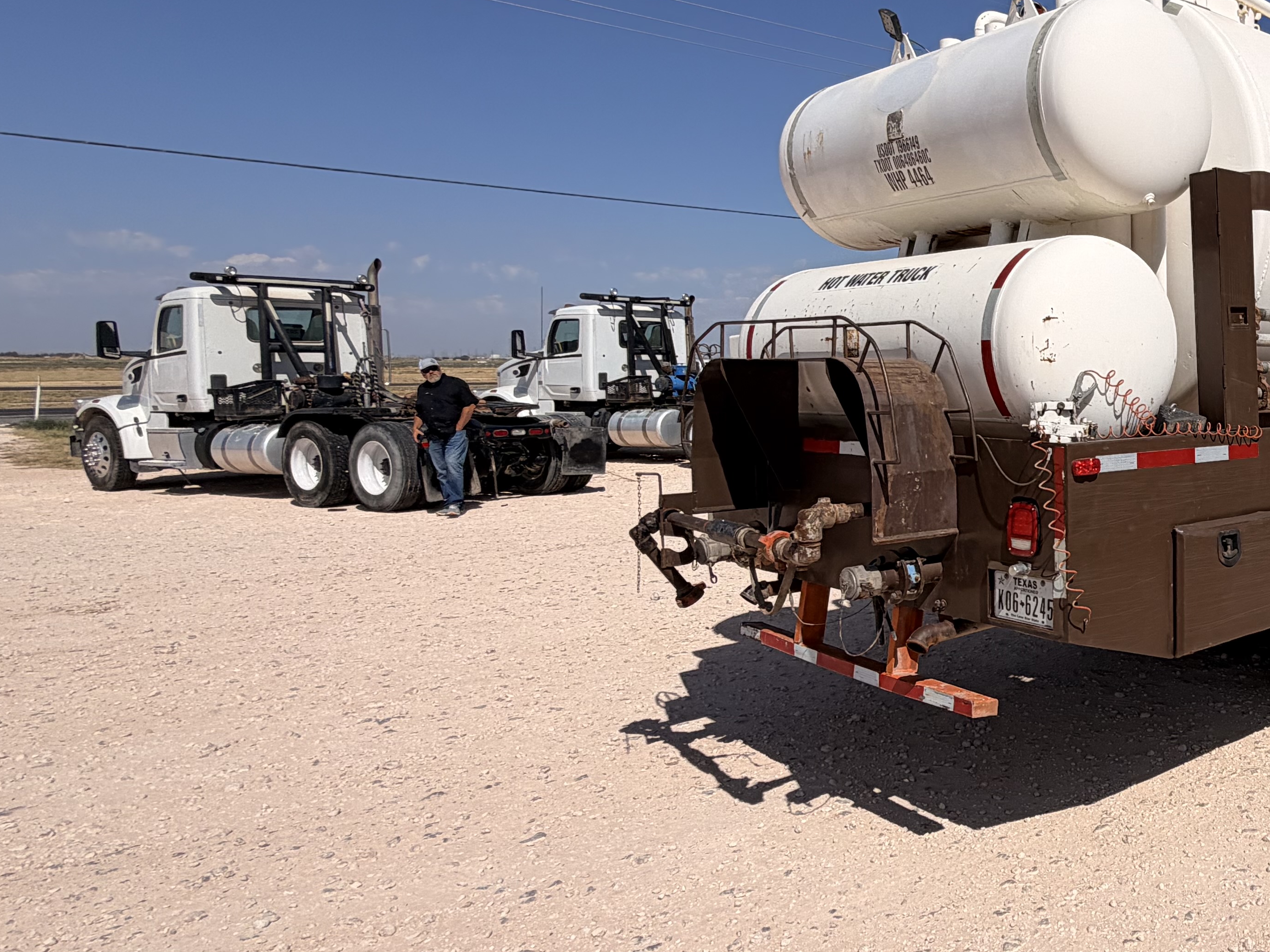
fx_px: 1064
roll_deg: +2.2
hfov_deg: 50.8
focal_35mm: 29
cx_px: 1246
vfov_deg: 48.1
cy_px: 420
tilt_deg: -3.8
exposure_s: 1/2320
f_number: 2.2
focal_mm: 2.22
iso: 20
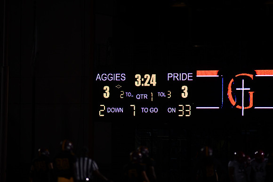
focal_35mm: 300
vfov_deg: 4.6
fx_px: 2275
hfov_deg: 6.9
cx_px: 136
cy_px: 91
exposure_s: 1/1250
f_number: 2.8
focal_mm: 300
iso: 500
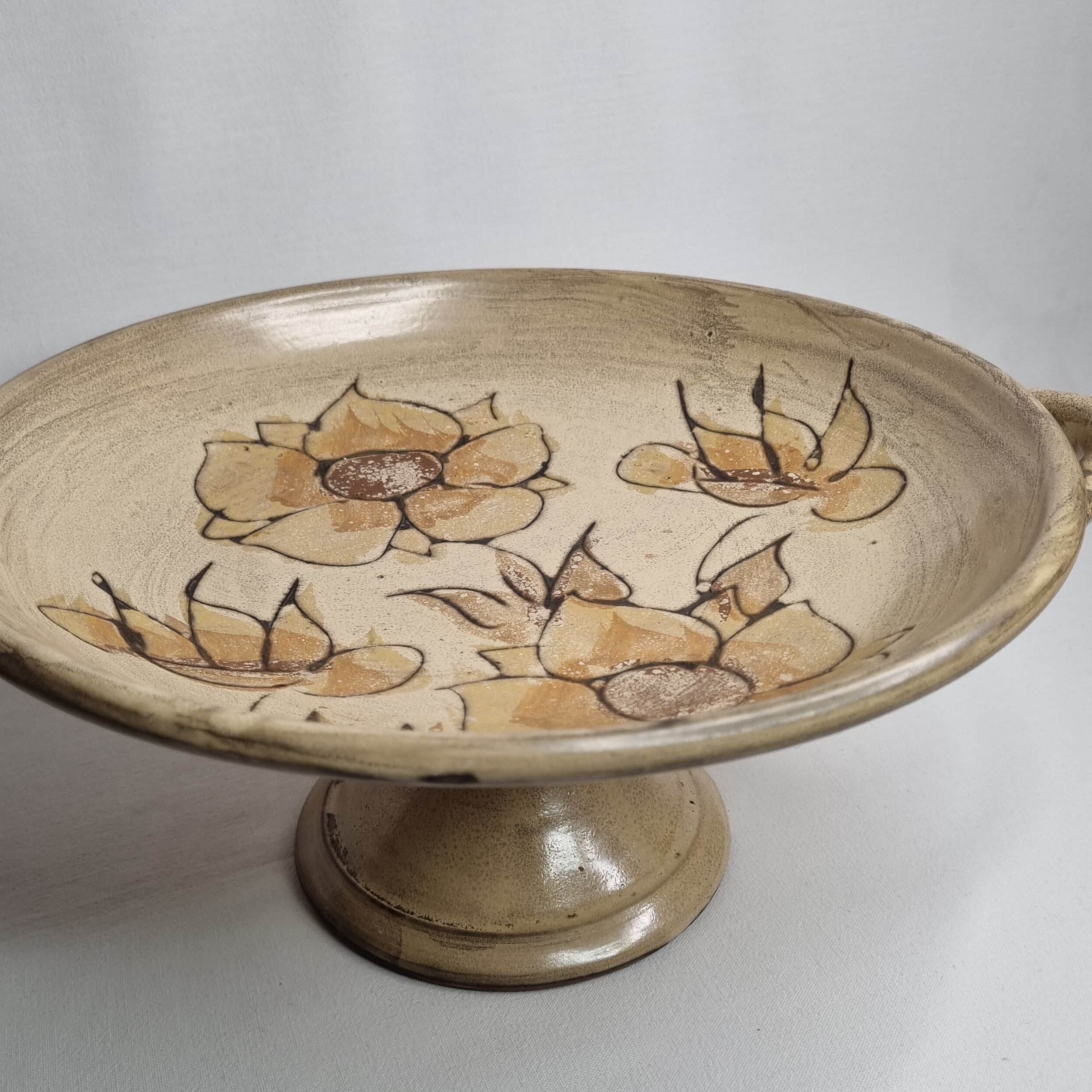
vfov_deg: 44.9
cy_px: 590
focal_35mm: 37
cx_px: 514
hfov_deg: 44.9
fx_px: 1321
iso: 50
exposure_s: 1/210
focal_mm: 5.4
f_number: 1.8
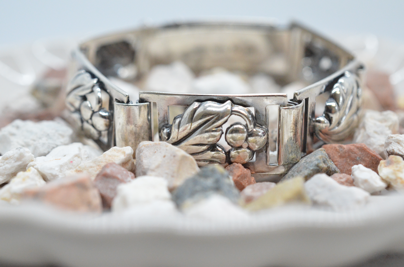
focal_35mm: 60
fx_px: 672
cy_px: 134
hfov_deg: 33.5
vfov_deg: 22.5
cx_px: 202
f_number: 6.3
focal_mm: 40
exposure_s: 1/1000
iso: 4000
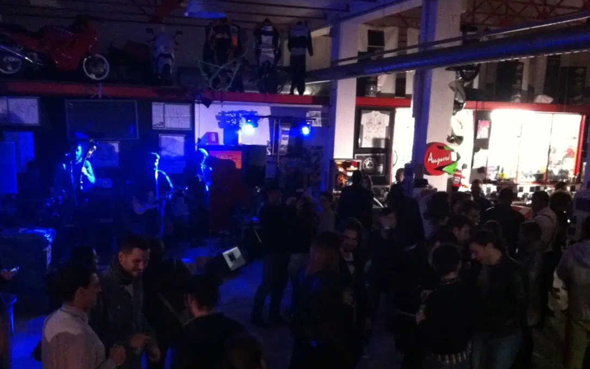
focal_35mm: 41
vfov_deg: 31.1
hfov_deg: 48.2
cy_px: 238
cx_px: 296
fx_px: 659
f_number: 2.8
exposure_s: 1/15
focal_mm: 3.85
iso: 1000
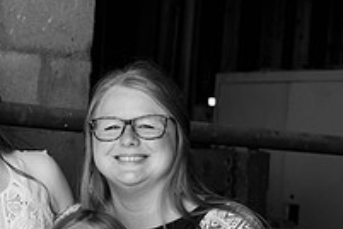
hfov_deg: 18.3
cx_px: -147
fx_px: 962
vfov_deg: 13.4
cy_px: 211
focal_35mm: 101
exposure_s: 1/200
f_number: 4.5
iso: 250
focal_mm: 35
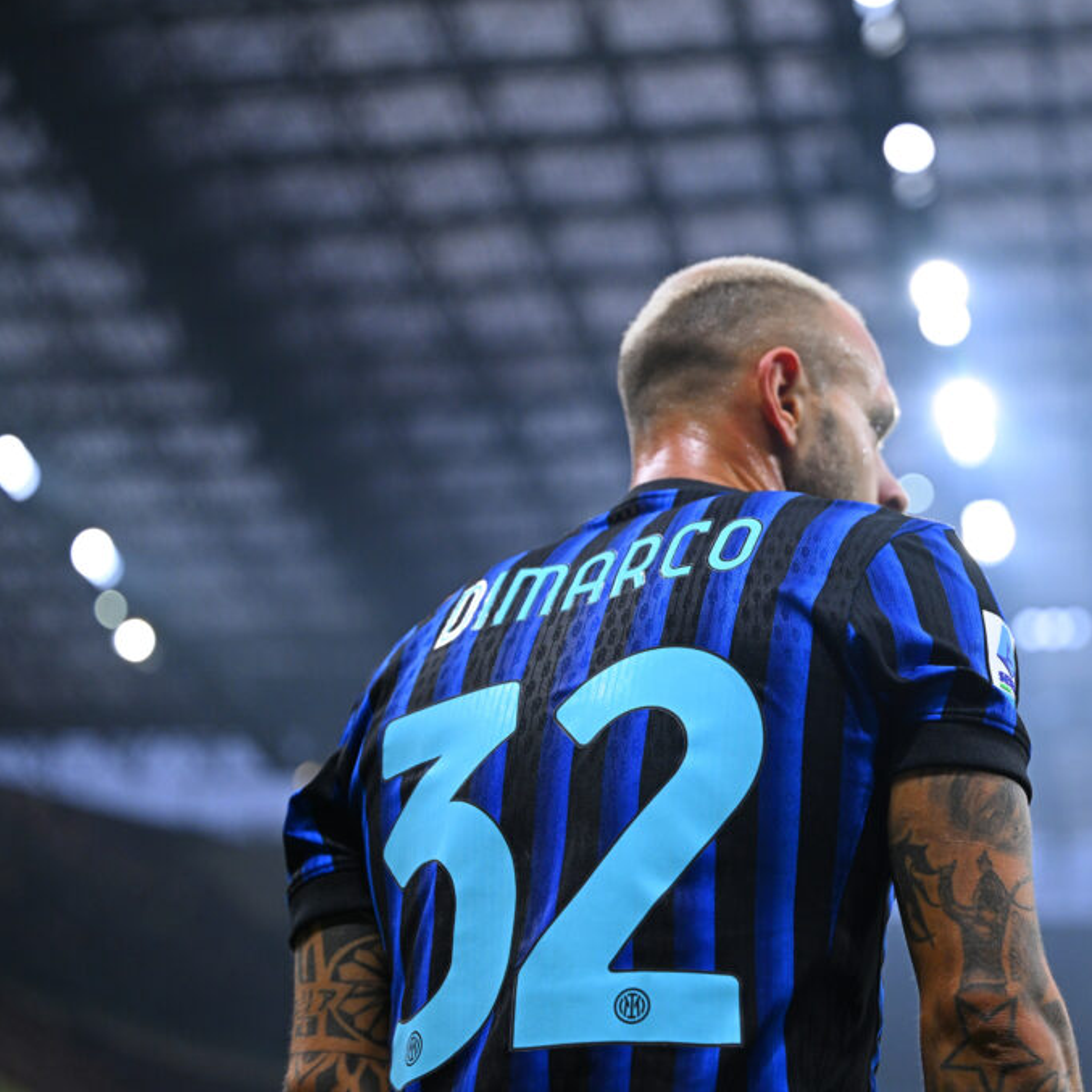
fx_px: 3212
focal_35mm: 90
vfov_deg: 19.3
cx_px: 747
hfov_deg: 19.2
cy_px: 546
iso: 2000
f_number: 2.8
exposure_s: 1/1600
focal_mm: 70
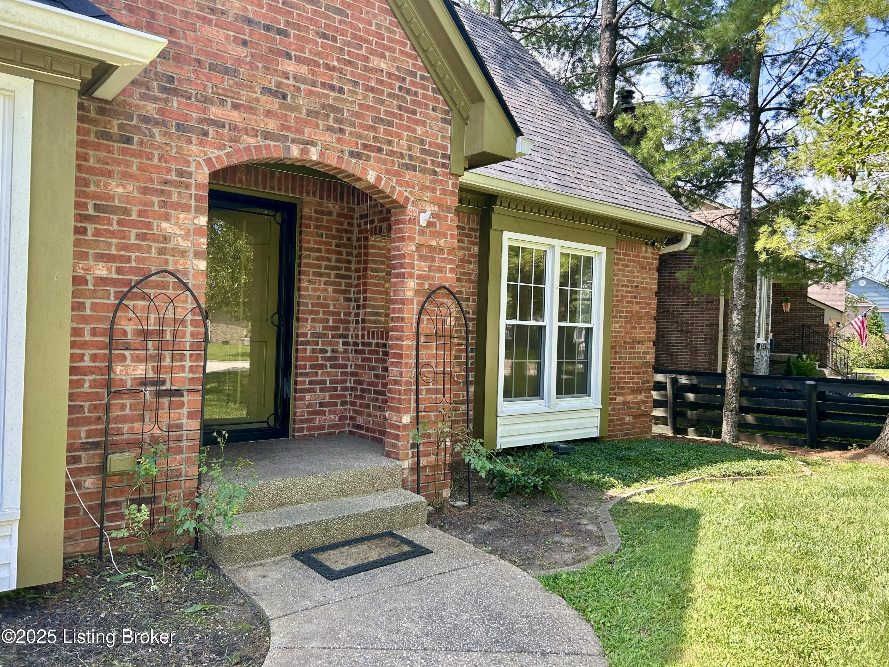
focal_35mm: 26
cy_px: 334
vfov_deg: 53.1
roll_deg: -0.6
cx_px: 444
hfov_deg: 67.3
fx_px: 668
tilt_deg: +0.4
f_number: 1.5
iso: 50
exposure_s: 1/521
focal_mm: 5.7
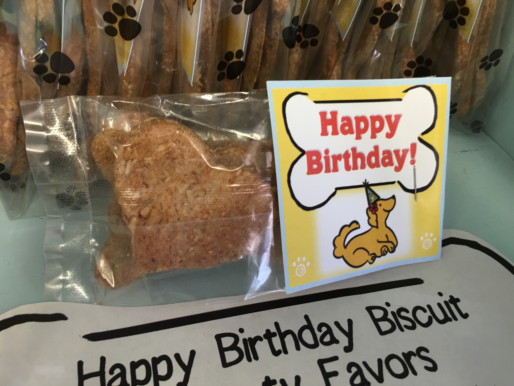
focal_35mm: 29
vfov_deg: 48.2
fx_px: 431
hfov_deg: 61.7
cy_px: 193
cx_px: 257
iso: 32
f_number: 2.2
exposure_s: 1/15
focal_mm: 4.15
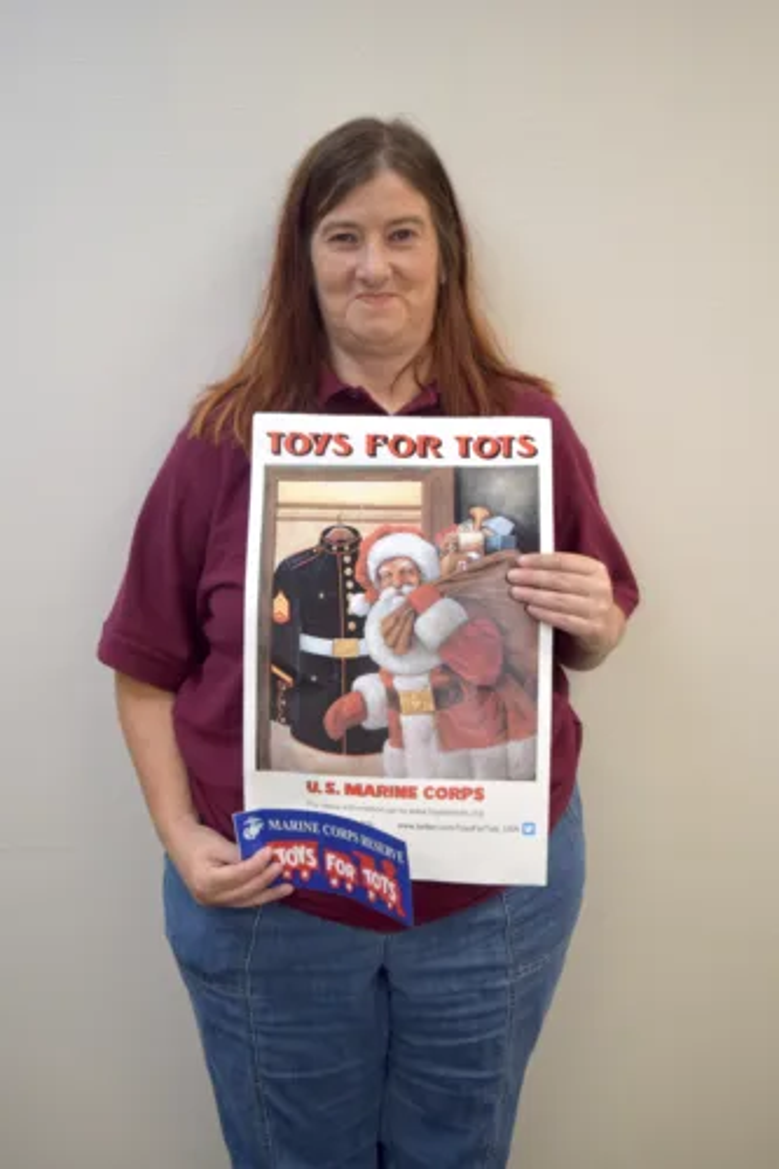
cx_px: 390
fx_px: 1413
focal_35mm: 44
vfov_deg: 45.0
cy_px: 584
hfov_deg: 30.8
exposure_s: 1/60
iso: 400
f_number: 4.2
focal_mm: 29
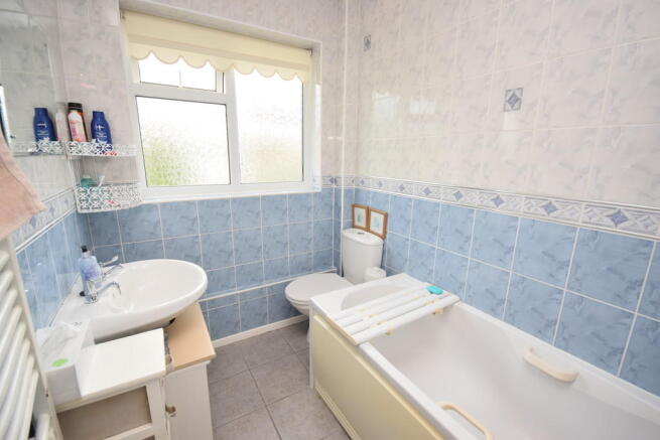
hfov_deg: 100.4
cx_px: 330
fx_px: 275
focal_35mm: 15
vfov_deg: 77.4
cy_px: 220
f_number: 5.6
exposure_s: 1/125
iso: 800
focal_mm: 10
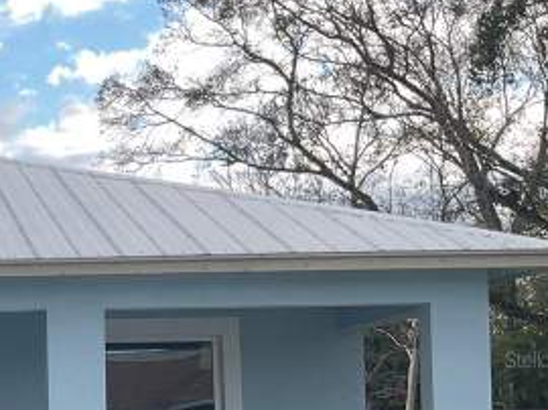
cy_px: 359
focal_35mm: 86
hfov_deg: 20.3
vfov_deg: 16.9
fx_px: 1360
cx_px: -211
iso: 16
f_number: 1.8
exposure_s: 1/202
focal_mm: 3
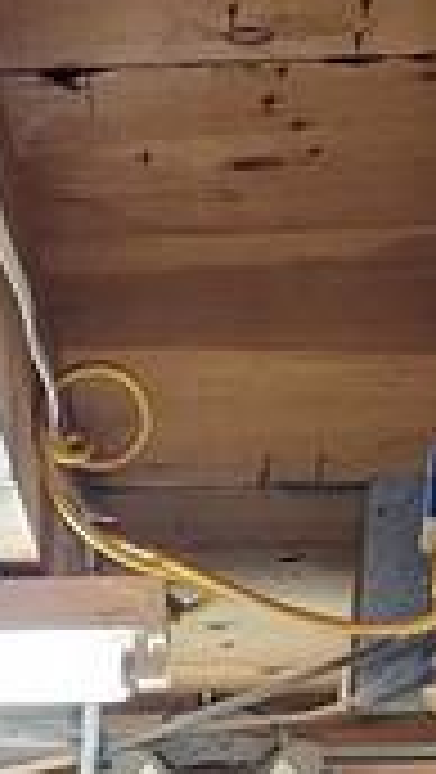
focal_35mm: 149
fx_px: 3056
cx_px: -90
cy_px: 1580
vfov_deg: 12.6
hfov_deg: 8.1
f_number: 1.8
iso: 80
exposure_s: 1/40
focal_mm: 5.54
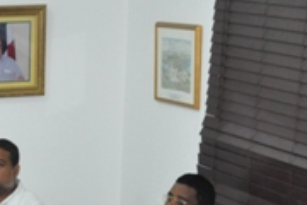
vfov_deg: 8.9
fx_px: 1271
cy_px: 339
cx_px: 10
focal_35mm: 149
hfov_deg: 13.6
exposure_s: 1/60
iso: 1600
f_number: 5
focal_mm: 28
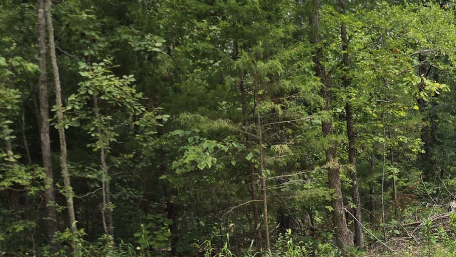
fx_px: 846
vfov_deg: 17.0
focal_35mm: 70
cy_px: 234
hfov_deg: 27.6
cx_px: 500
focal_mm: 5.4
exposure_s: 1/794
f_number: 1.8
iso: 25
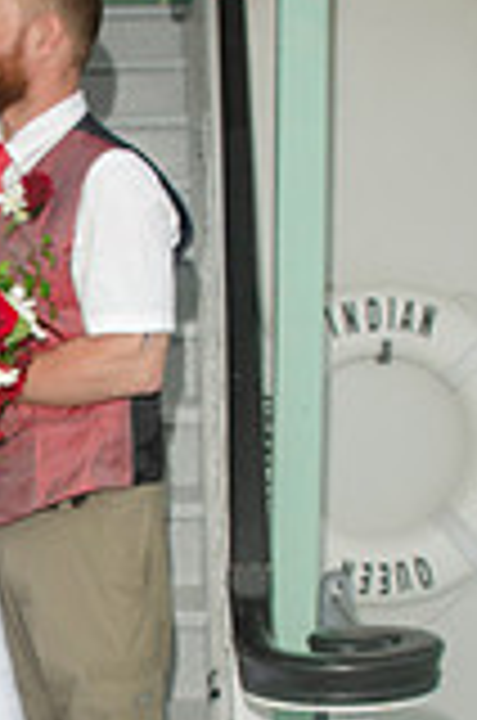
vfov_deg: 26.2
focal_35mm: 76
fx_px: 1517
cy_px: 590
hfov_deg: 17.4
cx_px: -18
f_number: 5.6
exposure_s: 1/250
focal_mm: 18
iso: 100
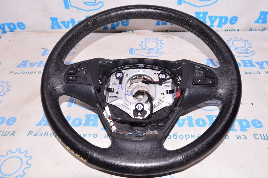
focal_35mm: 33
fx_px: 245
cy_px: 89
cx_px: 134
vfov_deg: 39.9
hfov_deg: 57.3
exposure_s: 1/200
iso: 1600
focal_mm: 22
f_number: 8
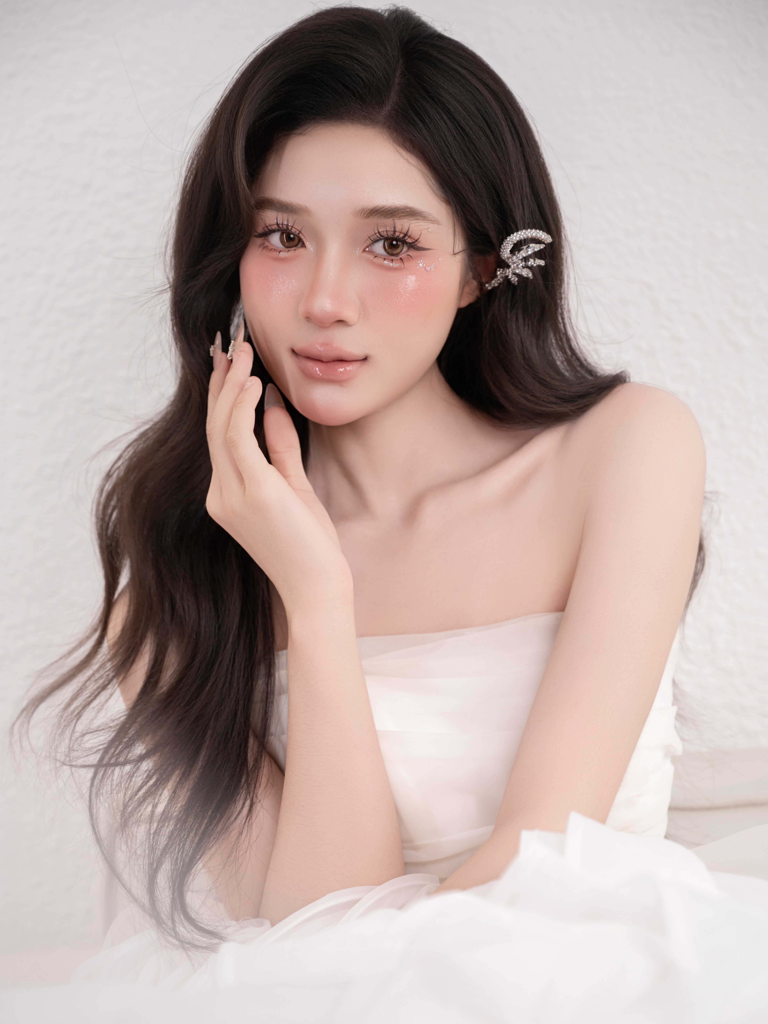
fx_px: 2219
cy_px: 555
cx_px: 383
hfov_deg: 19.6
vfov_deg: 26.0
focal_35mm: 75
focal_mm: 69
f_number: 4
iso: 250
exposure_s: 1/125
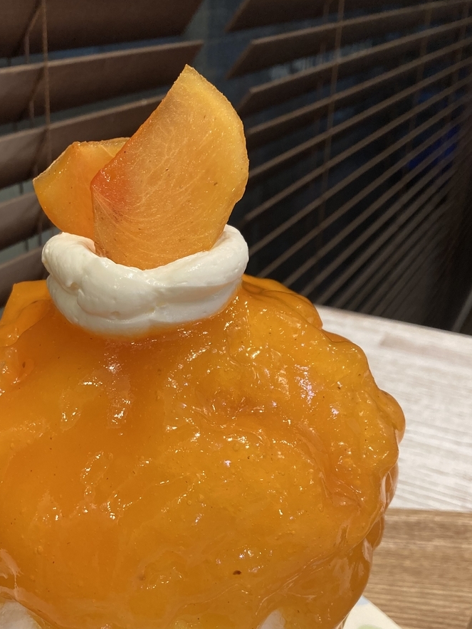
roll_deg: +0.8
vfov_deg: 48.4
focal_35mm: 38
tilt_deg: -29.6
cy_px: 399
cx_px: 156
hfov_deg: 37.3
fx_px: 691
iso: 125
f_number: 1.8
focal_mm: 3.99
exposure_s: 1/50
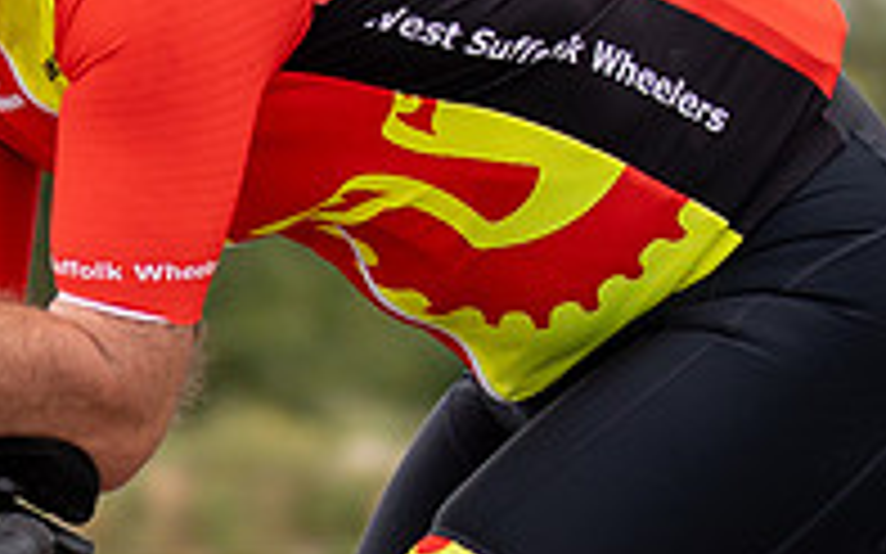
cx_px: 109
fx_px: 13735
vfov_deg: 2.3
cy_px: 567
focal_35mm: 569
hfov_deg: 3.7
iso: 100
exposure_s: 1/800
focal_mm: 70
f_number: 2.8
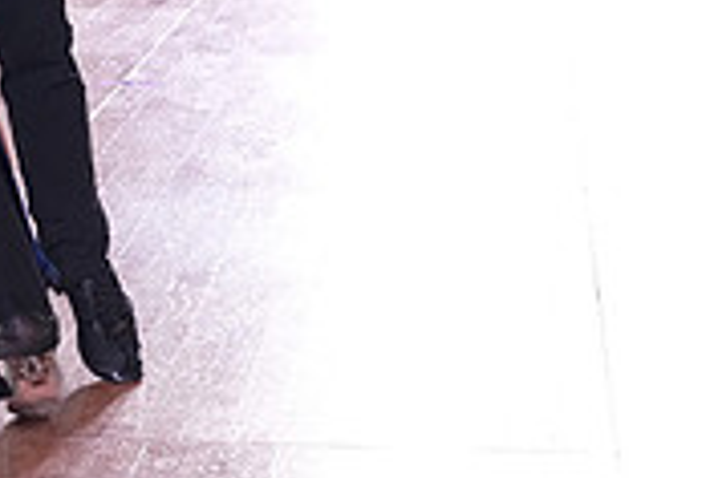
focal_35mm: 157
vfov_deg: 8.6
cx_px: 45
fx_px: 3131
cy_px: -229
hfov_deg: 13.0
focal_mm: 48
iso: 5000
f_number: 5.6
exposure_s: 1/320
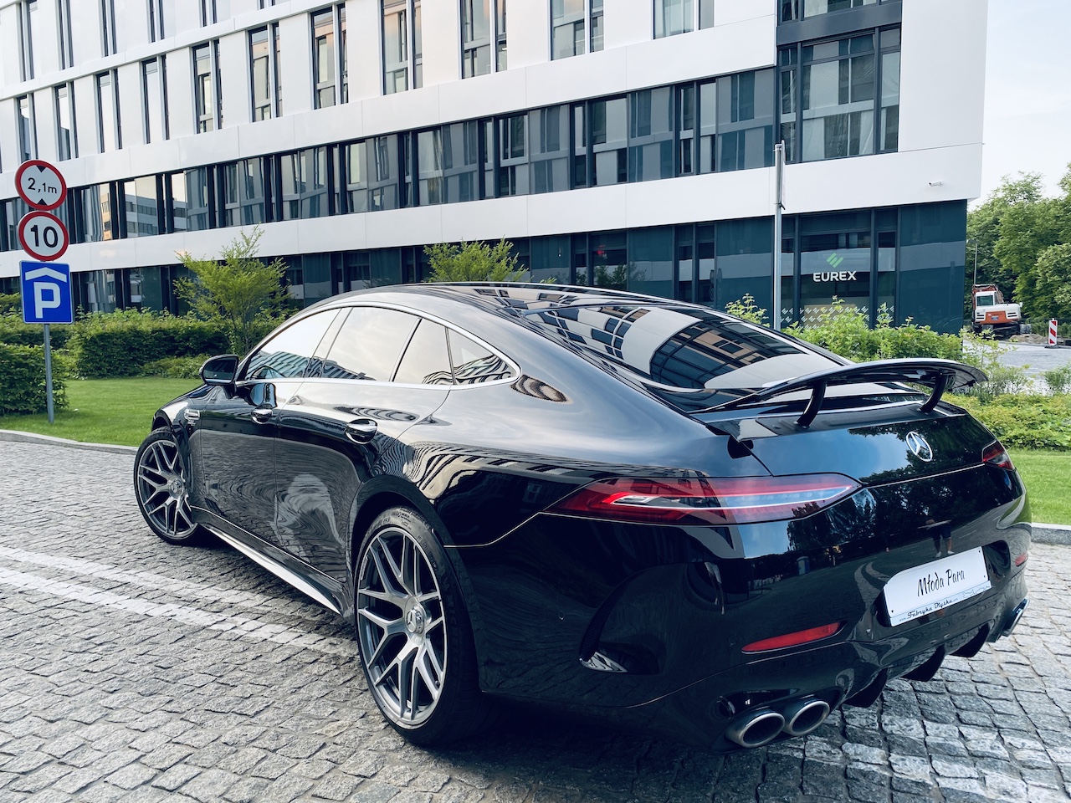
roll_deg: -0.2
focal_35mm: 26
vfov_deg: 53.1
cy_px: 402
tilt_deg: -3.9
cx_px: 536
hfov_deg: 67.3
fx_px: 804
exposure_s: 1/121
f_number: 1.8
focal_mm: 4.25
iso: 50
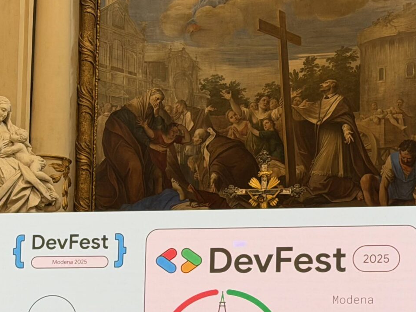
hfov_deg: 15.3
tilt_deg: +6.5
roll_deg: -1.2
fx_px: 1550
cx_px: 173
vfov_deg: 11.3
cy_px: 343
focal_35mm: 129
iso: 125
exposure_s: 1/50
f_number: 1.78
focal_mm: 6.76
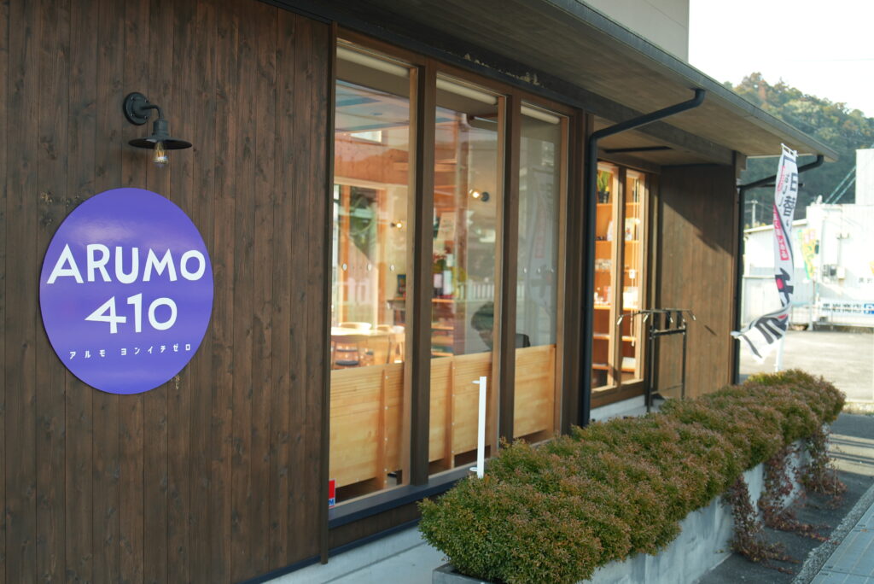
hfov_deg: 54.4
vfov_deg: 37.9
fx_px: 850
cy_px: 292
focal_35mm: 35
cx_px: 437
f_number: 2.8
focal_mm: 35
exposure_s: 1/80
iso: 200
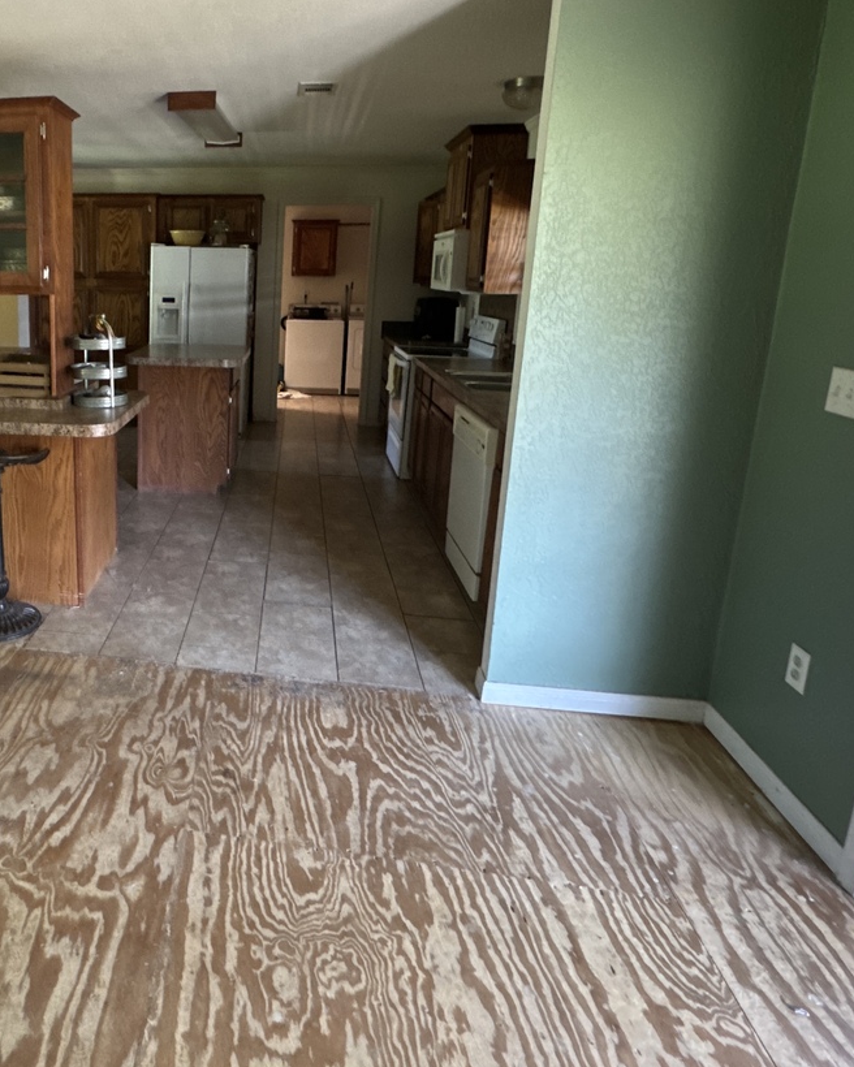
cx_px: 161
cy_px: 424
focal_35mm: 24
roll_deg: -1.0
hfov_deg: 54.4
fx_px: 758
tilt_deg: -13.1
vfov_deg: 69.5
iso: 1000
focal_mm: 2.22
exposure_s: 1/60
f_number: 2.2
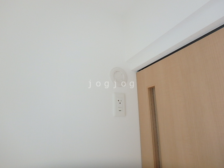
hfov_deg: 79.0
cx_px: 112
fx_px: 136
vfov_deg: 63.4
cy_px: 84
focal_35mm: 21
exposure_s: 1/50
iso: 200
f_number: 3.5
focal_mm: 3.7
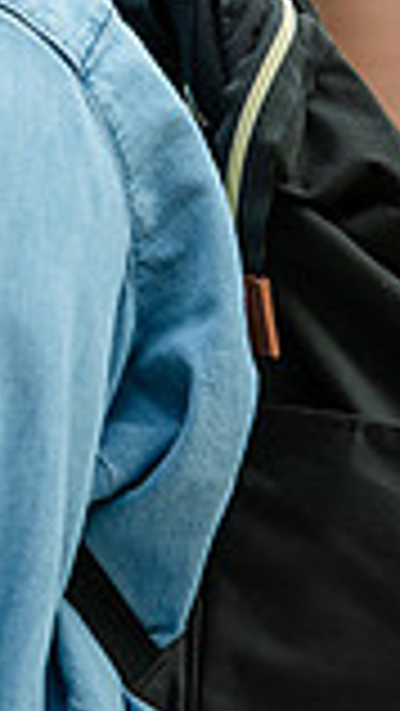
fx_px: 11264
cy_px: -47
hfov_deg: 2.0
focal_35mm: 598
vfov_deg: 3.6
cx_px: -400
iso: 400
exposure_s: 1/640
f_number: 3.2
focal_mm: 155
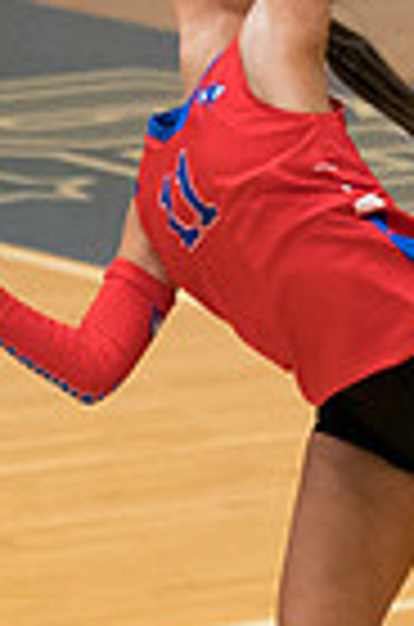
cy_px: 51
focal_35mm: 695
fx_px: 12048
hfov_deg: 2.0
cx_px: 311
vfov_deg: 3.0
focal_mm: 104
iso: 4000
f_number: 2.8
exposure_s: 1/1000
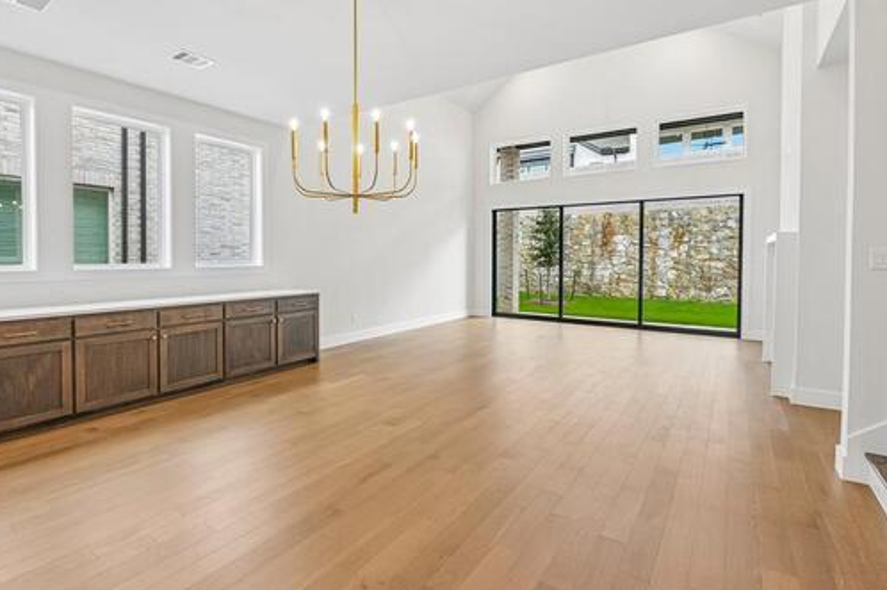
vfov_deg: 67.1
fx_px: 443
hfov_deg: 89.9
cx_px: 406
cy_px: 266
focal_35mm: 18
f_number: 8
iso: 400
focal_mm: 14
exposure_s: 1/40
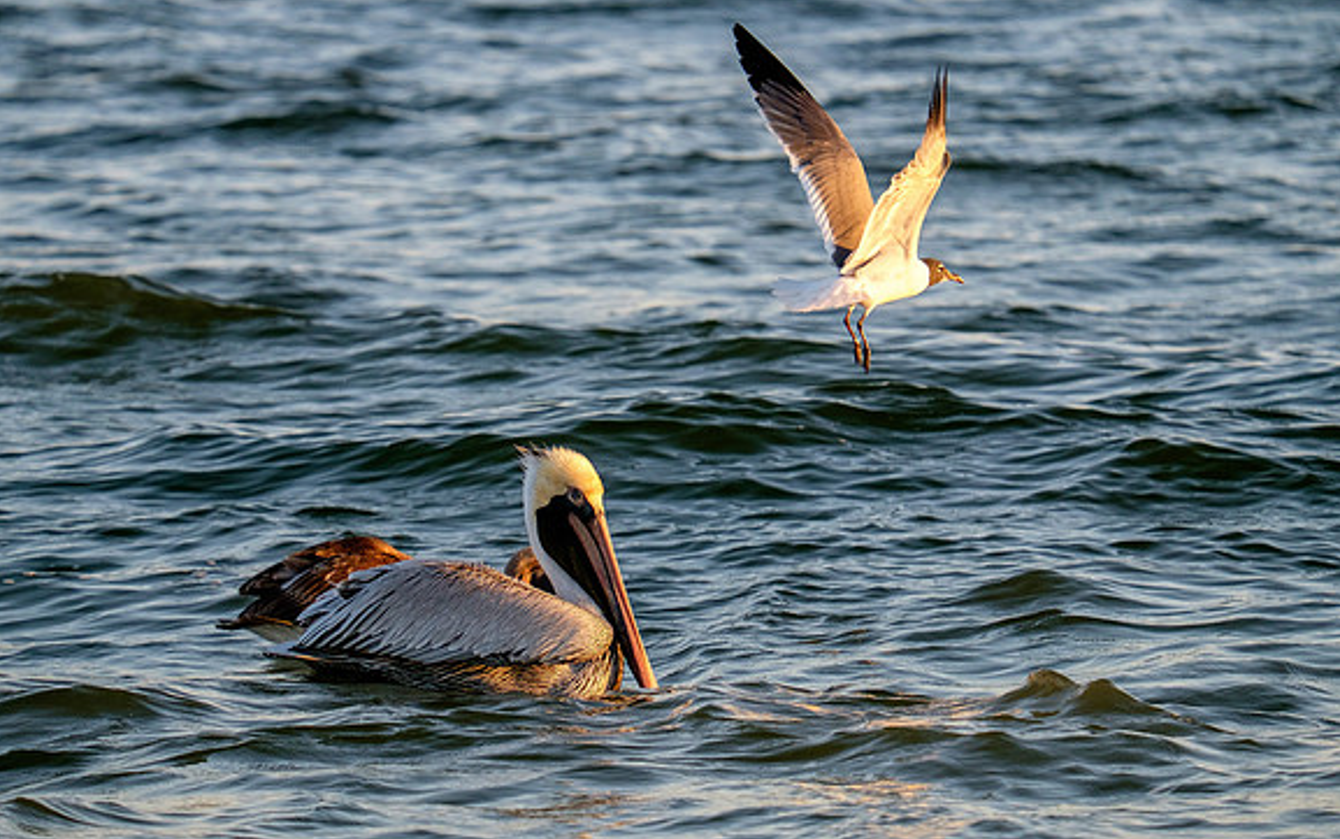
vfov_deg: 3.9
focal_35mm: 341
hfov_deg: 6.2
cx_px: 597
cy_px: 420
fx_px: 12457
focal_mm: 200
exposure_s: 1/1000
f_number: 5.6
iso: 800
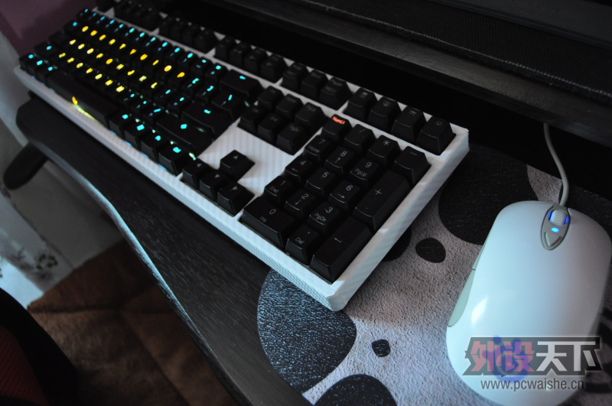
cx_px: 306
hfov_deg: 64.6
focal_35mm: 28
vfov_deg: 45.5
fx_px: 484
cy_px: 203
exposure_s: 1/30
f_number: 3.5
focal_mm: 19
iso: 1250
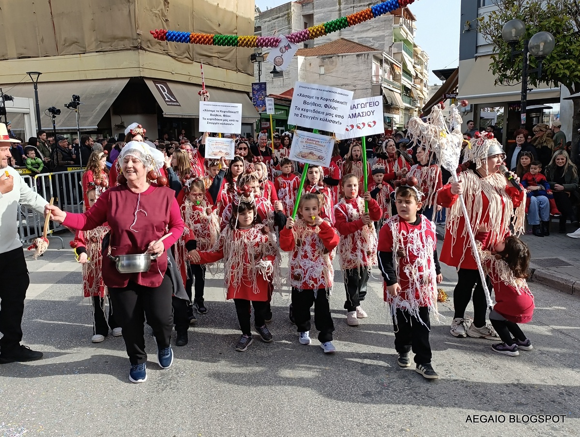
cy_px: 218
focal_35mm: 29
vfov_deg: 48.3
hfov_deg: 61.6
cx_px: 290
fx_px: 487
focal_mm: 6.14
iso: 50
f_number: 1.65
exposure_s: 1/213
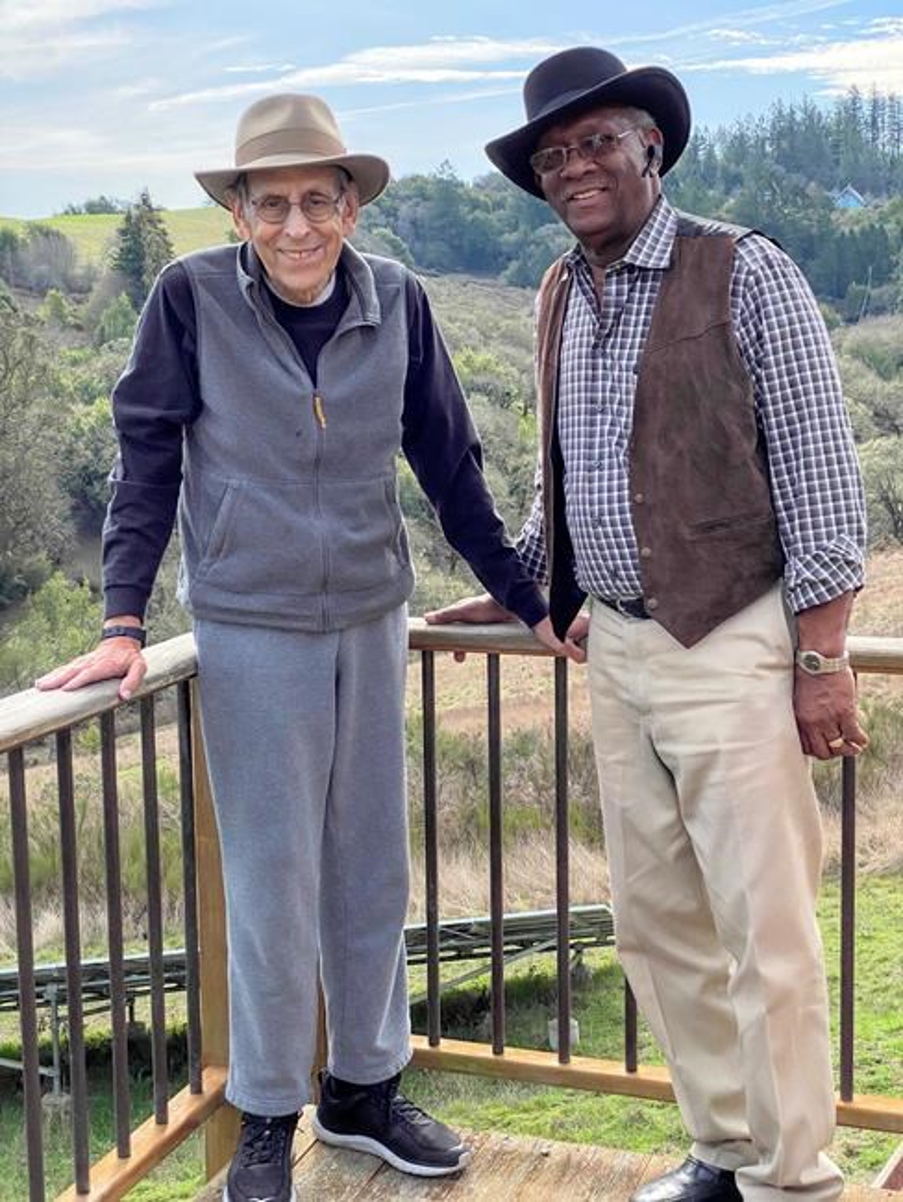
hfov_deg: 28.1
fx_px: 1807
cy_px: 601
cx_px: 452
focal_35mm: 52
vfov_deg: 36.8
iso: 20
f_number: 2
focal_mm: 6
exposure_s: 1/1712
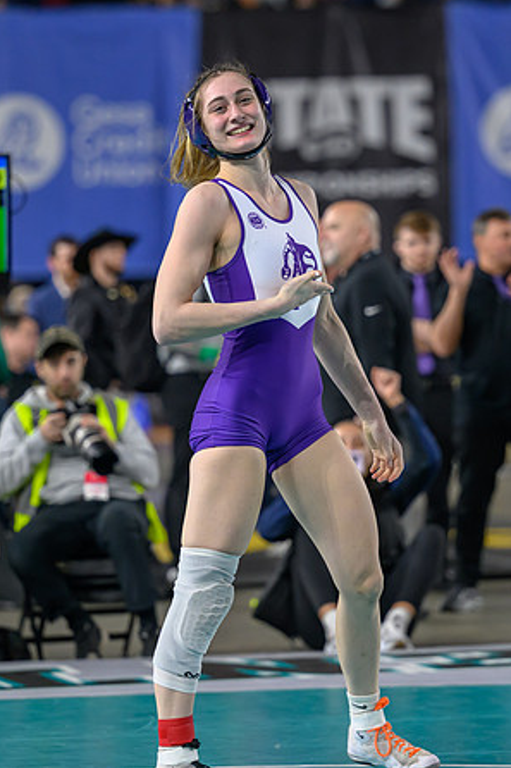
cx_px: 219
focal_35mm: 237
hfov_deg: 5.8
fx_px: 5050
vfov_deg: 8.7
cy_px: 347
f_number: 2.8
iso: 2000
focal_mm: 140
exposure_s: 1/800
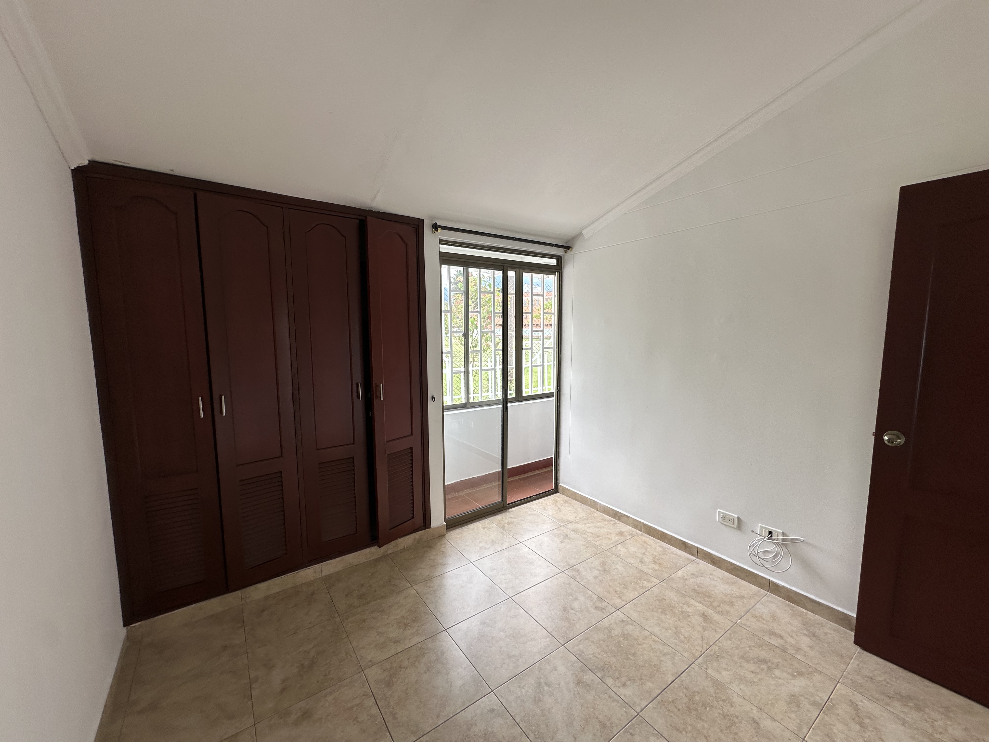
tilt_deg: -7.0
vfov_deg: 85.7
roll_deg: +0.4
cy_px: 371
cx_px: 494
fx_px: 400
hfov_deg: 102.1
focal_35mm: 14
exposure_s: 1/99
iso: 50
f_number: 2.2
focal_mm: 2.22
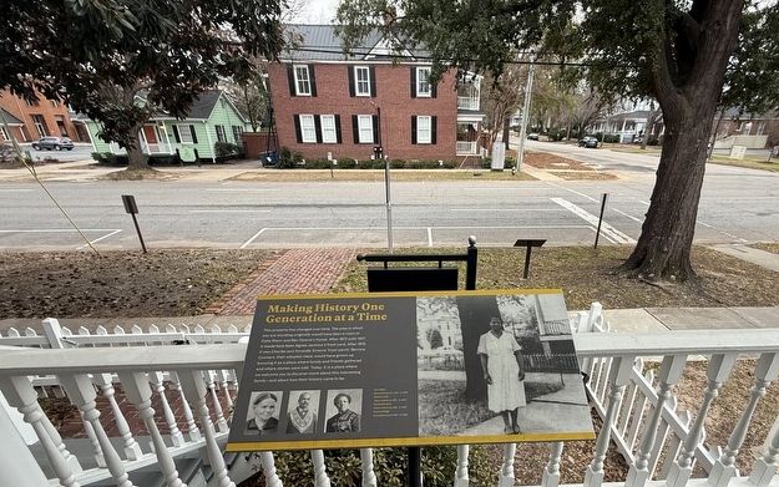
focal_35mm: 19
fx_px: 403
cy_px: 334
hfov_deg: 87.6
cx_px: 437
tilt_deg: -26.5
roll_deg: -0.5
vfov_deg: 60.4
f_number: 2.2
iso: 125
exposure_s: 1/99
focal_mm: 2.22
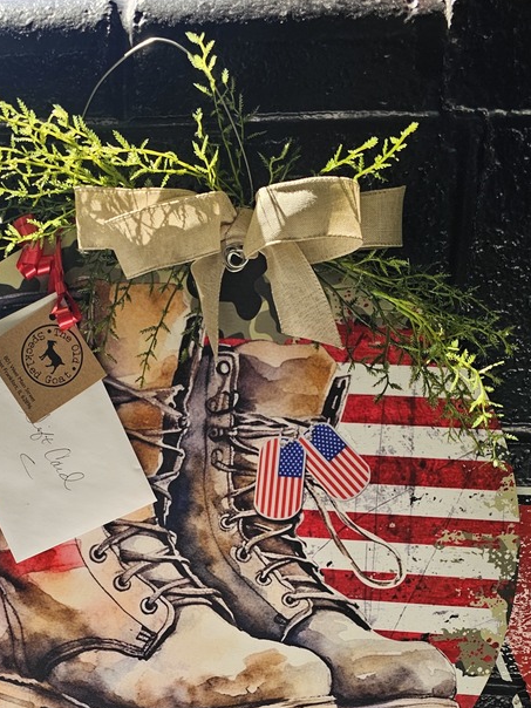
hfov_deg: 36.4
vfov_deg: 46.4
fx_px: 798
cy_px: 517
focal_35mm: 39
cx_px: 176
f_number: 1.7
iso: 25
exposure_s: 1/120
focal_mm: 6.3
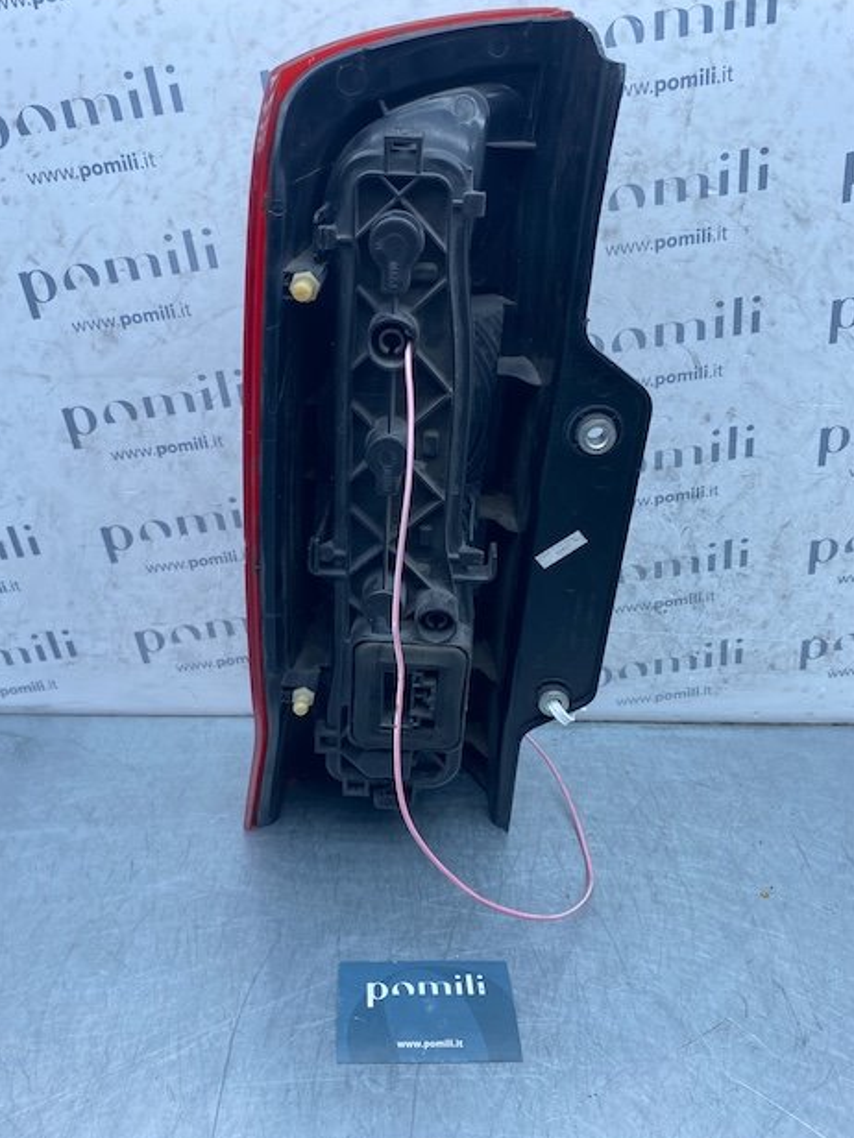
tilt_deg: -28.8
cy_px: 575
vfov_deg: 65.3
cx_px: 414
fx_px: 888
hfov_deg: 51.3
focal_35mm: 27
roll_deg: -3.3
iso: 32
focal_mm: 4.25
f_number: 1.8
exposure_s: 1/565
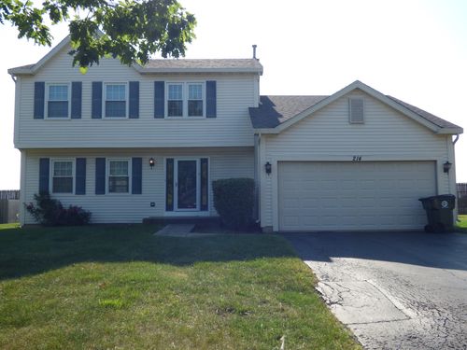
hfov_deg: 56.8
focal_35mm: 32
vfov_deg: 44.2
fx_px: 432
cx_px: 234
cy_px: 175
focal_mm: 5.78
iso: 100
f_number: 4
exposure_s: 1/500
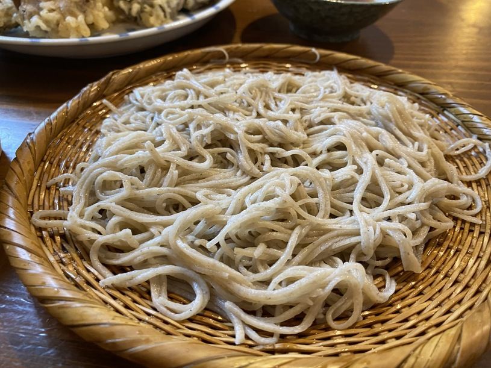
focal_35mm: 26
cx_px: 246
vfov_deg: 53.1
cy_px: 184
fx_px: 369
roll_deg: -1.2
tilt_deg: -44.2
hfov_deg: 67.3
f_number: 1.8
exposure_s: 1/50
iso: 200
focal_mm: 4.25
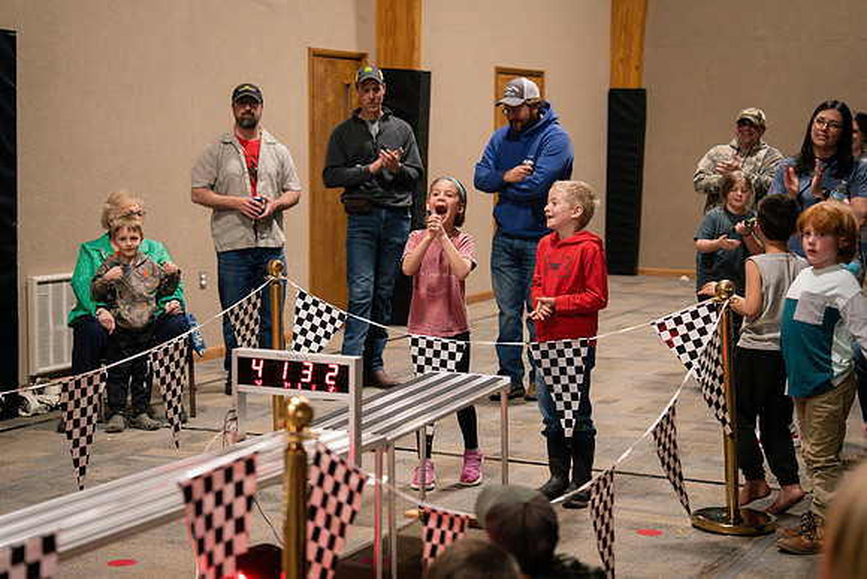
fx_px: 1686
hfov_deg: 28.8
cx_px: 434
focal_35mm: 70
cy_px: 290
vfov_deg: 19.5
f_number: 2.8
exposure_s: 1/320
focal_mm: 70
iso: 2500
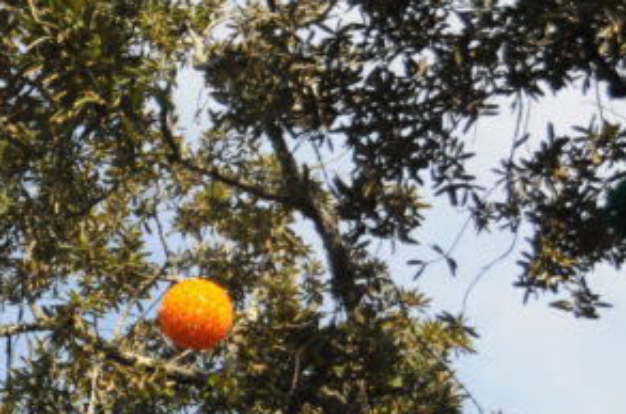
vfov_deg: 8.4
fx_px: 2824
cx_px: -310
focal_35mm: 163
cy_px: 327
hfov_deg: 12.1
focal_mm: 31
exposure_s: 1/1600
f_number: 4
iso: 400
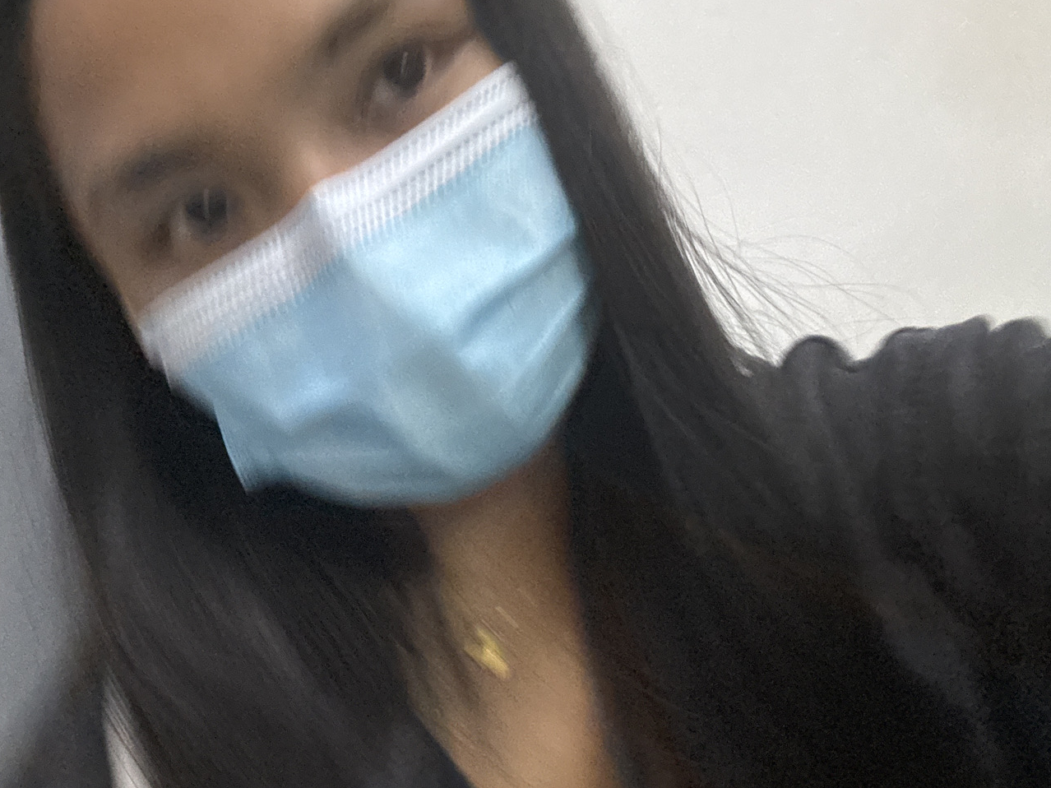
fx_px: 1093
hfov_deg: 51.1
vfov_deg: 38.9
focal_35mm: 36
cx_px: 425
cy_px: 561
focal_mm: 2.69
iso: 320
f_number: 1.9
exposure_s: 1/40
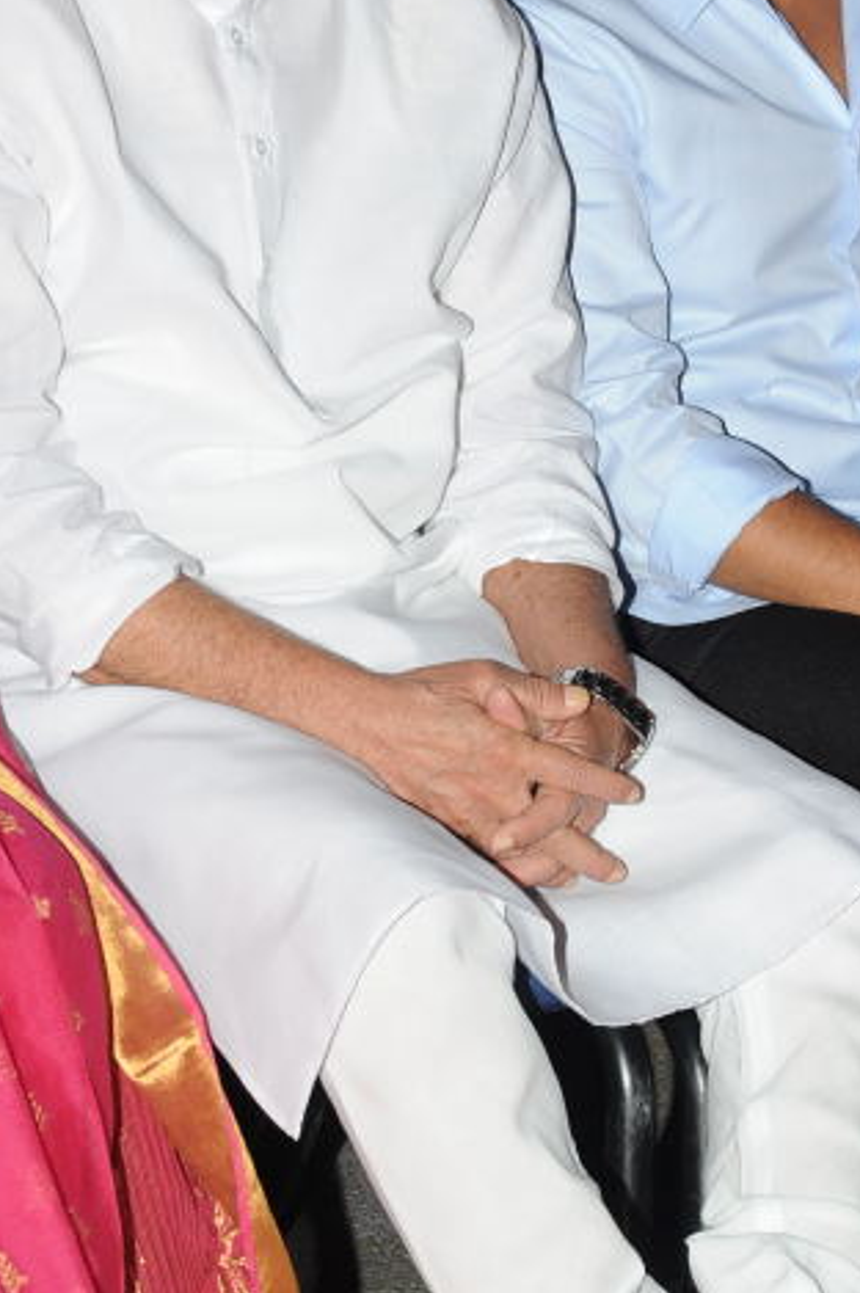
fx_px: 6423
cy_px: 684
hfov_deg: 7.6
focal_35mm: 179
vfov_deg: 11.5
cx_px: 710
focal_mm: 82
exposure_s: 1/125
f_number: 8
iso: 500
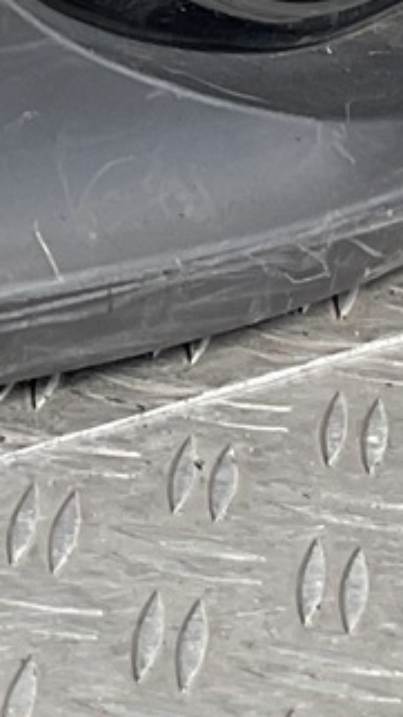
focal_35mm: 198
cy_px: -561
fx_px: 3763
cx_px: -321
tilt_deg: -18.8
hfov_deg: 6.0
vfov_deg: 10.3
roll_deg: -4.0
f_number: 1.8
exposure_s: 1/129
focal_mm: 3
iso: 16
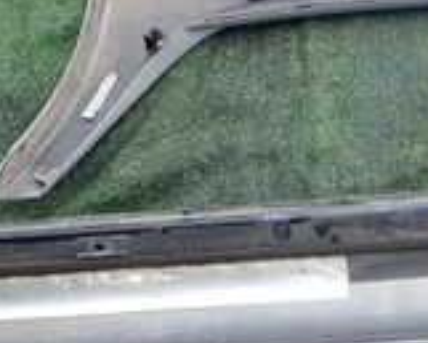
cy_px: 122
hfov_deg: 20.9
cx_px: 322
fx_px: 1153
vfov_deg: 16.9
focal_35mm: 91
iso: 100
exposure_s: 1/400
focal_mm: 4.5
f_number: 2.8
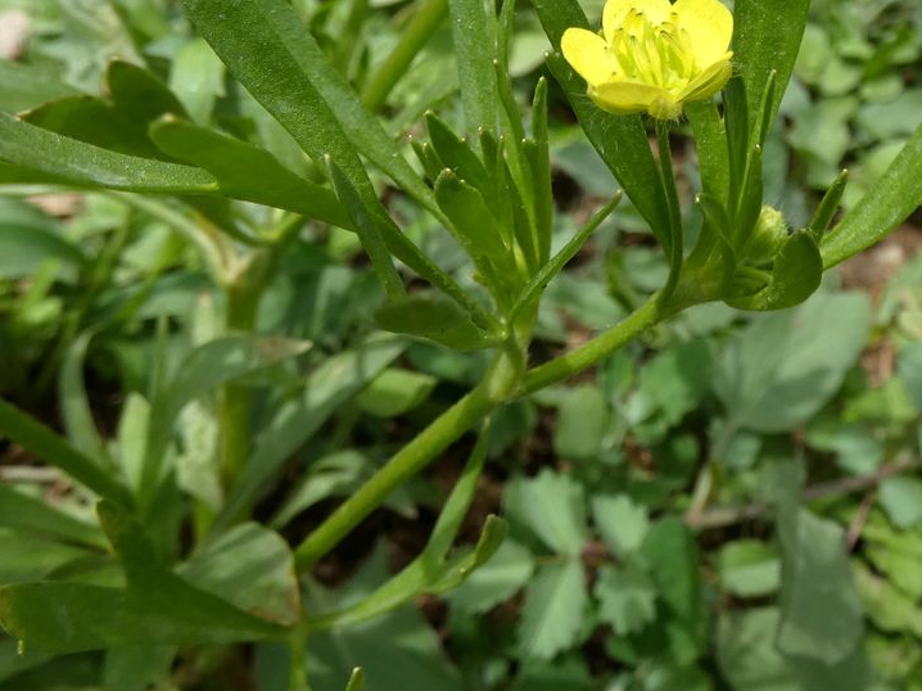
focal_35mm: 39
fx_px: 1038
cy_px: 77
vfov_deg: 34.8
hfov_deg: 46.9
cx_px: 637
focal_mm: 3.6
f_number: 3.5
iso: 80
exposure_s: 1/800
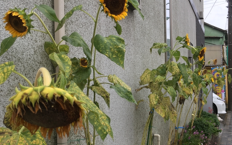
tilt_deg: -0.3
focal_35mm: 35
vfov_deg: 36.1
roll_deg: +1.0
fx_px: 221
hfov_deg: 55.2
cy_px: 89
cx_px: 129
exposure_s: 1/160
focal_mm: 4.15
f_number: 2.2
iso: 25
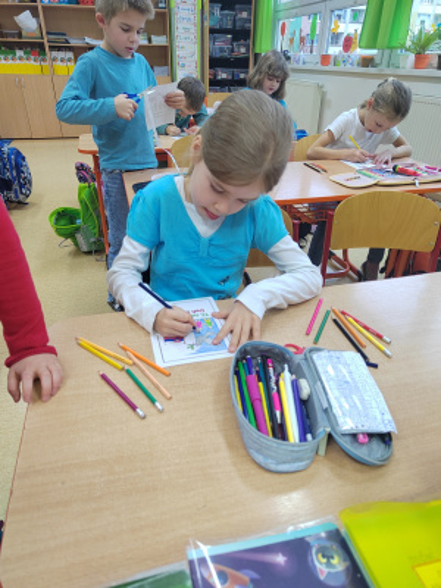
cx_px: 220
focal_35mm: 23
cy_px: 294
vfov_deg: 73.9
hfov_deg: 58.9
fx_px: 391
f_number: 1.9
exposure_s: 1/100
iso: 1206
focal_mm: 5.52
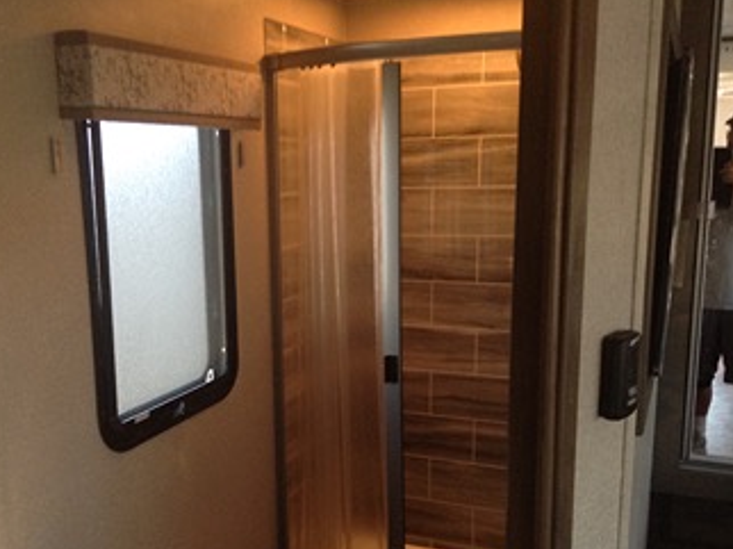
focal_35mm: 41
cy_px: 327
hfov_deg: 45.7
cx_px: 319
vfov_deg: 35.0
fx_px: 868
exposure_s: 1/24
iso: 125
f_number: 2.4
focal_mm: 3.3
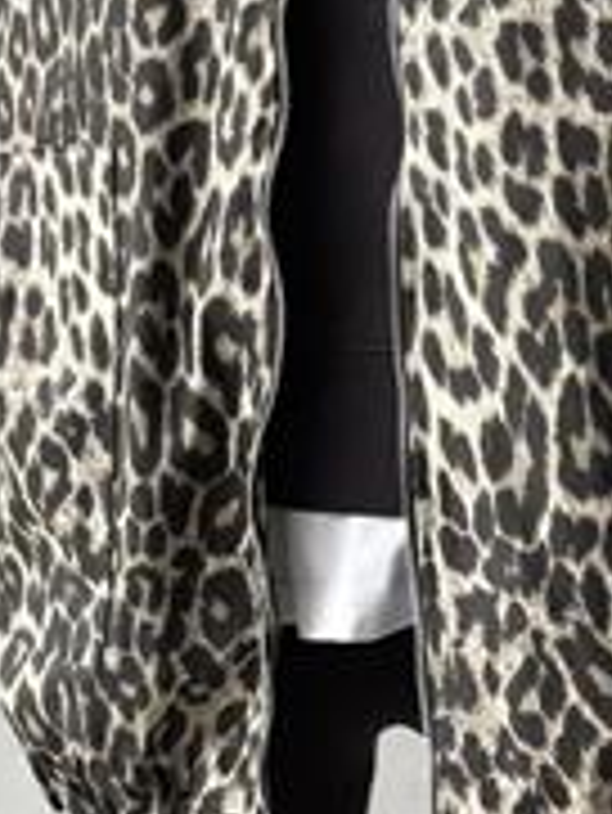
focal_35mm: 113
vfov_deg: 17.2
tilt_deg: -0.3
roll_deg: +0.1
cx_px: 472
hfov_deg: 13.1
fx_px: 2661
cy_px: 121
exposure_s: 1/60
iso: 320
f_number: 1.78
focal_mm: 6.86
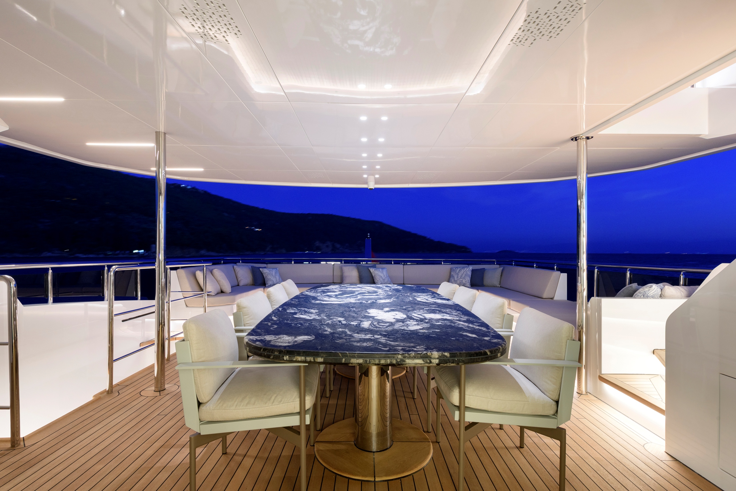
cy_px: 246
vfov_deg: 70.5
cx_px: 368
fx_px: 348
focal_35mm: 17
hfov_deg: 93.3
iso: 400
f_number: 11
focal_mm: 17
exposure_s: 1
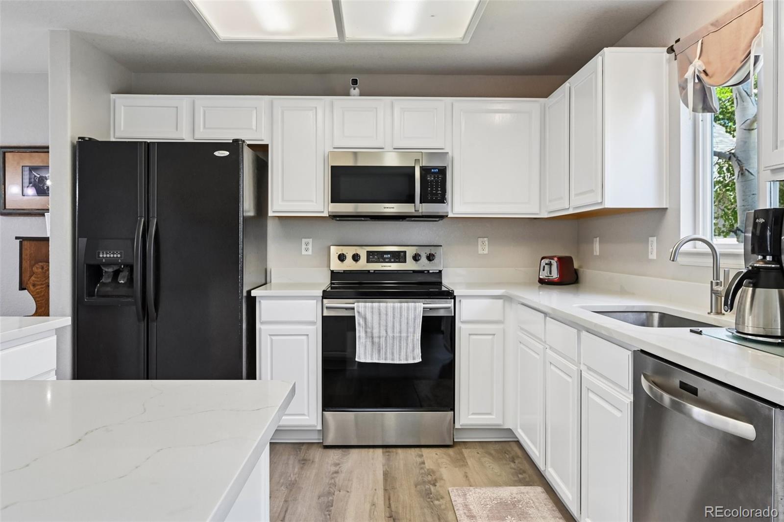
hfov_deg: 73.8
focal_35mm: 24
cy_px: 261
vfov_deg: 53.1
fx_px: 523
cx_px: 392
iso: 400
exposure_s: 1/15
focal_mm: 24
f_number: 10
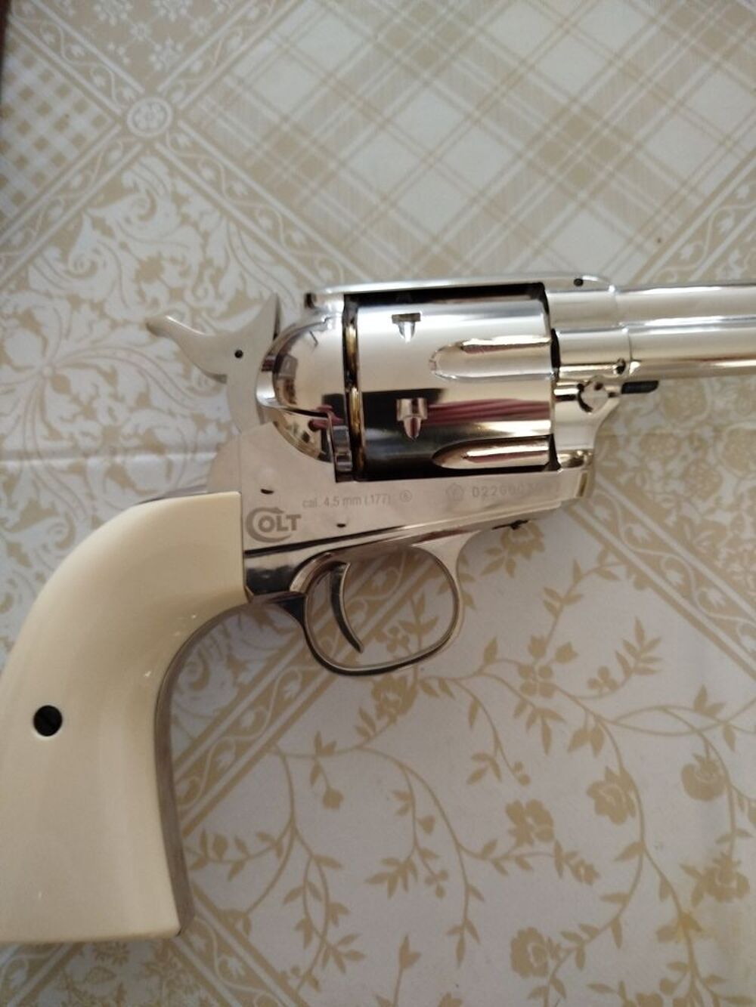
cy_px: 504
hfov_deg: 56.8
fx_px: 699
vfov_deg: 71.6
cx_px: 378
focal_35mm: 24
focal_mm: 5.31
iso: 640
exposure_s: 1/17
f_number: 1.7
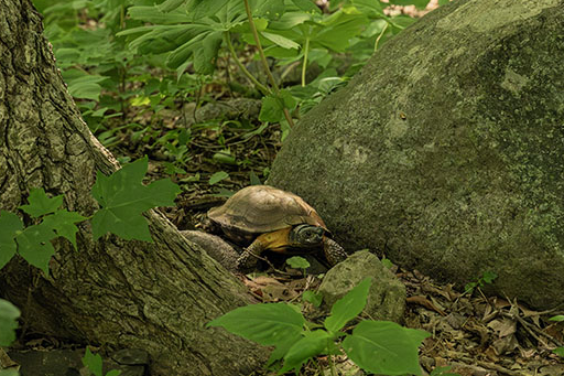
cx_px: 384
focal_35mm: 127
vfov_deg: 10.7
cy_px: 10
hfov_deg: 16.1
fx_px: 1989
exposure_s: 1/1250
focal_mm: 65
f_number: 8
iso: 25600
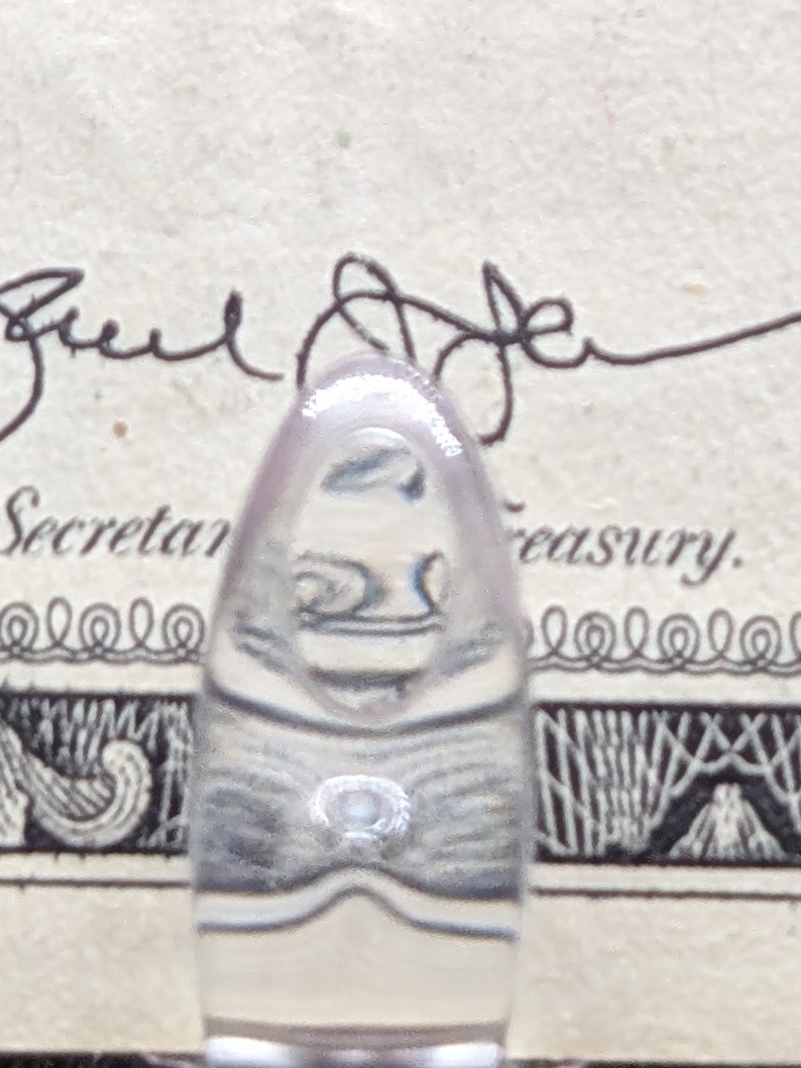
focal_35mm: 189
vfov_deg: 10.2
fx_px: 5832
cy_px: -339
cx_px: 539
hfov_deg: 7.9
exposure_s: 1/65.1
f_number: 1.68
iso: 80
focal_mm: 6.9
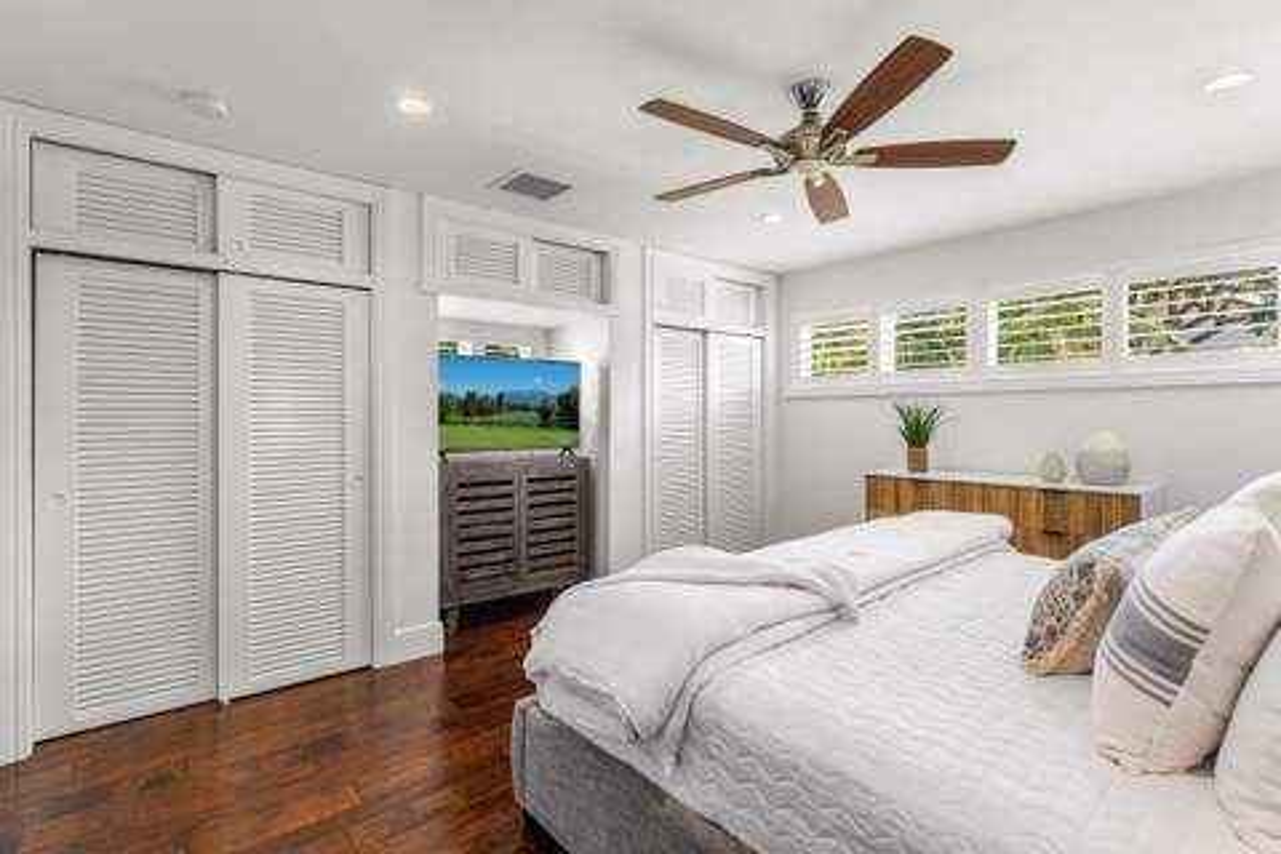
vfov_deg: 72.1
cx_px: 640
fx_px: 587
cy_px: 427
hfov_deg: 95.0
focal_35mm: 16
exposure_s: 1/8
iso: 160
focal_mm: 11
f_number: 8
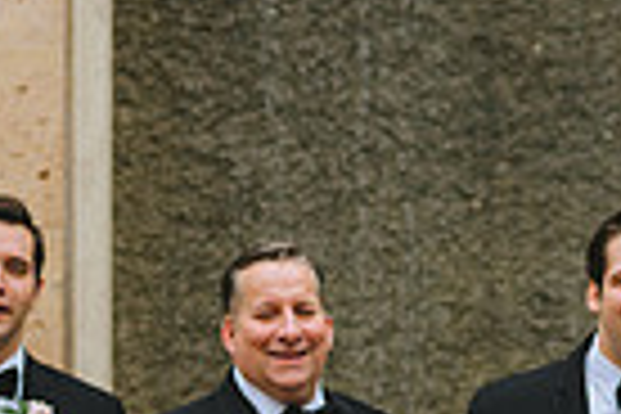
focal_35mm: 211
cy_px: 659
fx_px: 3639
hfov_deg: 9.7
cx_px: 524
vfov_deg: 6.4
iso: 400
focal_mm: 50
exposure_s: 1/2000
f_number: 2.8
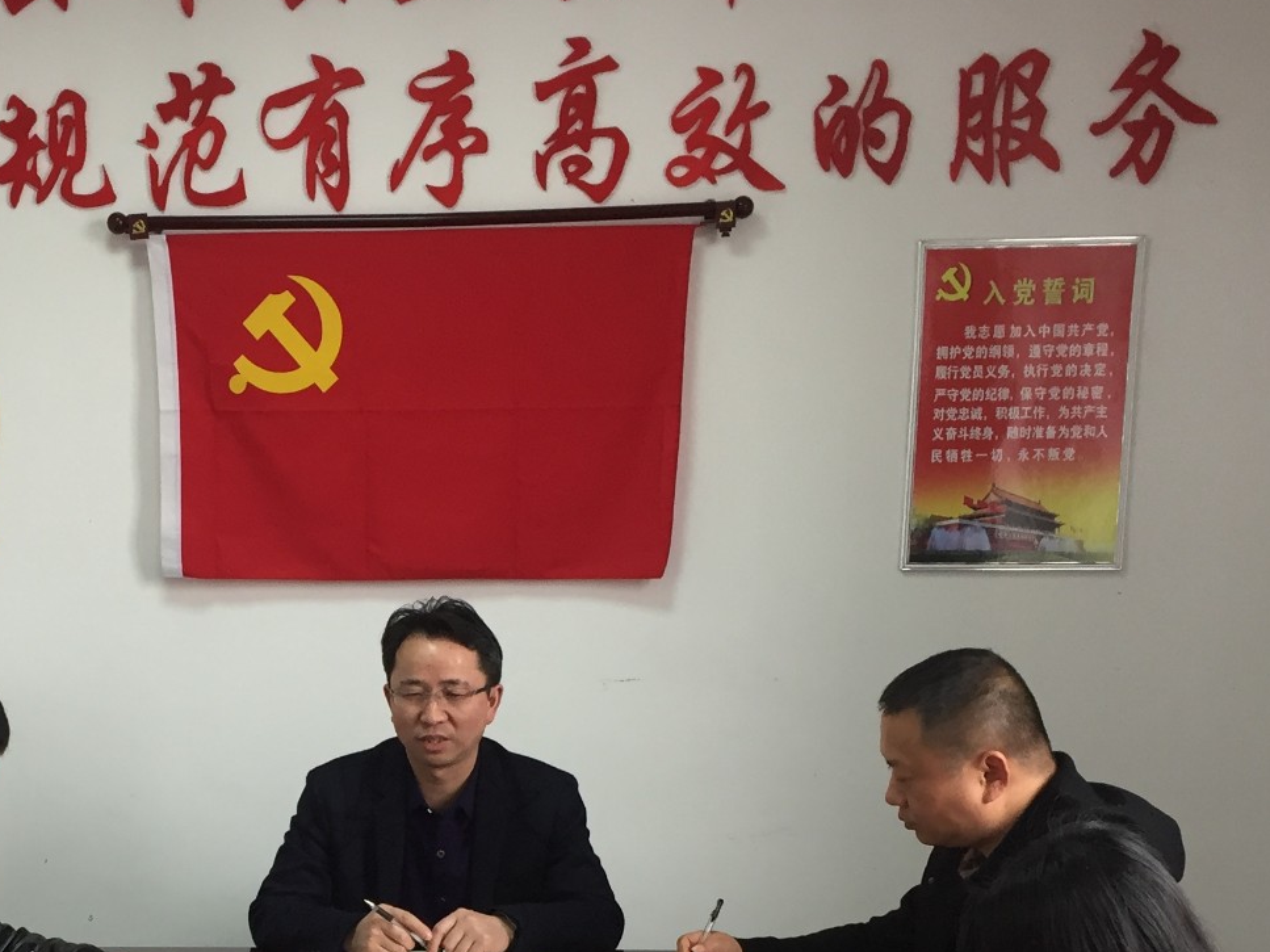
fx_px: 2201
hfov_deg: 31.6
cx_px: 309
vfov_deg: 23.5
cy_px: 923
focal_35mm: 60
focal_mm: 4.15
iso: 80
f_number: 2.2
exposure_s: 1/33
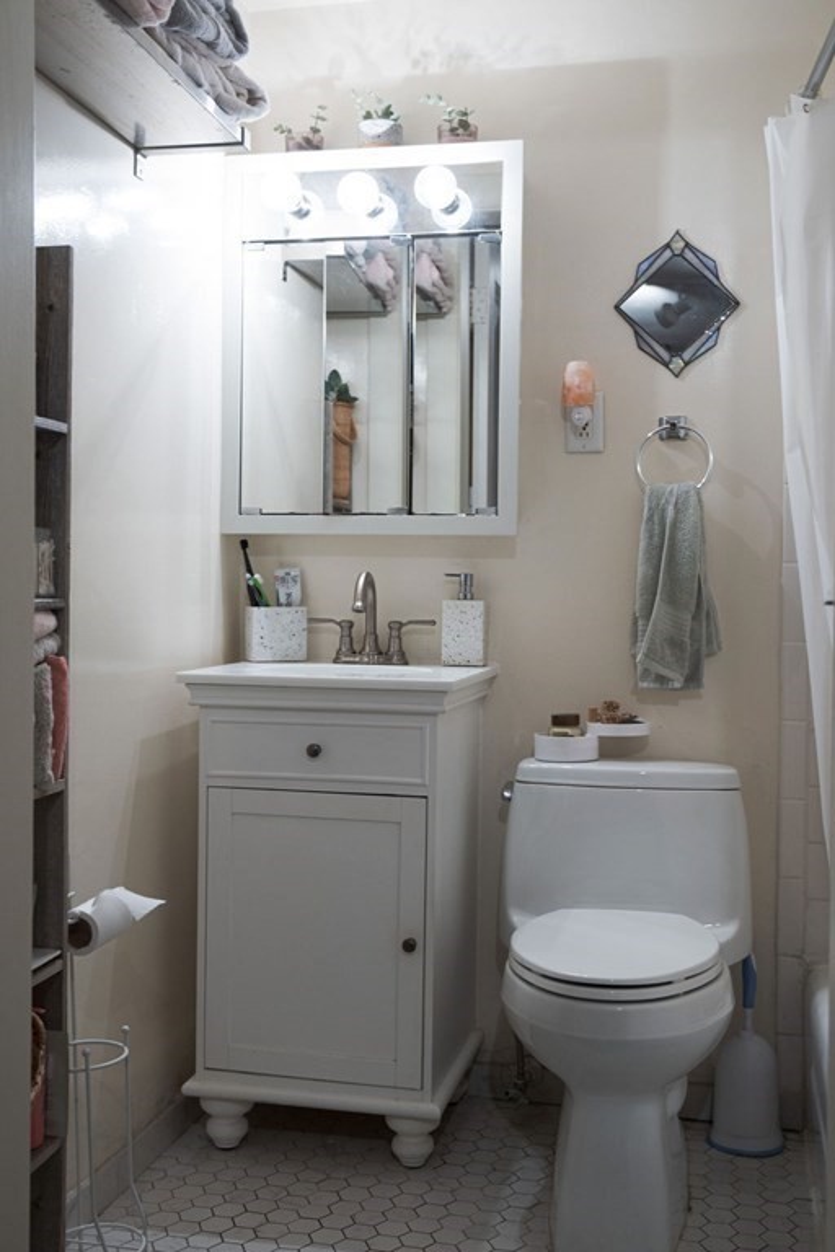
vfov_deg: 48.5
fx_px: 1392
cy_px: 626
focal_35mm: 40
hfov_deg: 33.4
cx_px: 418
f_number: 2.8
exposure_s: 1/30
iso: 160
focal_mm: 27
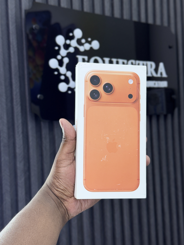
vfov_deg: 39.7
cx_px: 92
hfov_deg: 30.3
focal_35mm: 48
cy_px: 122
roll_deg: +3.1
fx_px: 340
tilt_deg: -0.3
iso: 50
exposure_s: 1/101
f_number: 1.78
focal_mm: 6.76
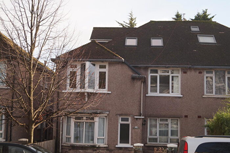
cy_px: 76
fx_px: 335
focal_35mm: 52
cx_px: 115
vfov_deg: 25.7
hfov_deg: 37.9
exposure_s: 1/200
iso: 100
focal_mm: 35
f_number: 5
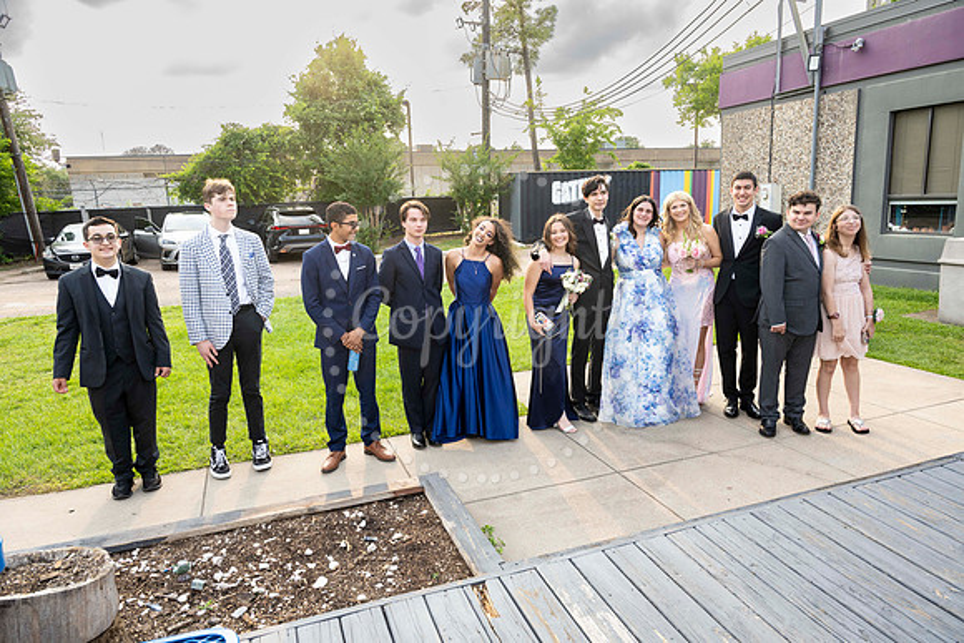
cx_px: 482
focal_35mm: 24
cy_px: 322
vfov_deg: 53.2
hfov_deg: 73.7
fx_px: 643
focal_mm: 24
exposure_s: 1/200
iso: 500
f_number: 7.1
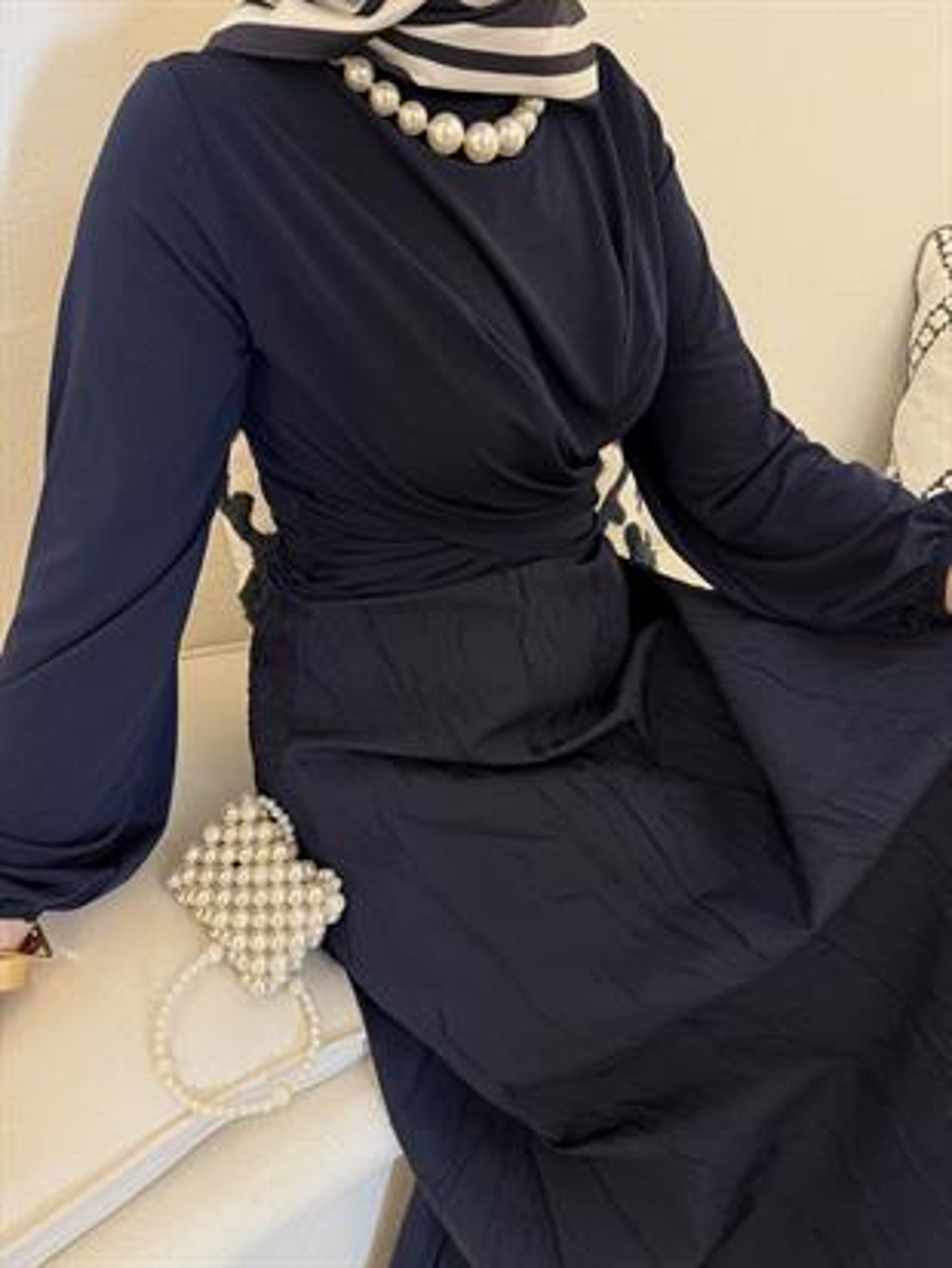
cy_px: 634
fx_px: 880
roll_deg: -1.5
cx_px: 476
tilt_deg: -30.3
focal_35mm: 24
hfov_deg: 56.8
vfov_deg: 71.6
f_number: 1.78
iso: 200
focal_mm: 6.76
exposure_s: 1/50
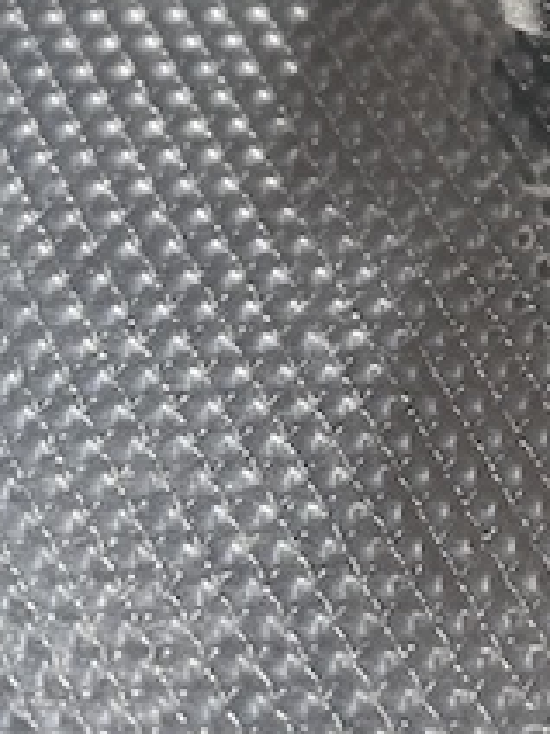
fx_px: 2097
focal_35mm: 99
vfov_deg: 18.8
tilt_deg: -51.2
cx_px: 991
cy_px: -149
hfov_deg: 13.4
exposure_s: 1/145
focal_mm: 4.2
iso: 32
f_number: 1.6
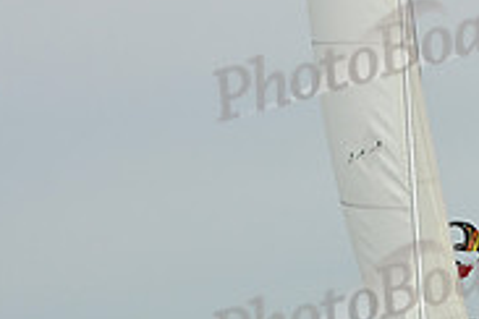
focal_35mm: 349
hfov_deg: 5.8
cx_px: 720
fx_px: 4643
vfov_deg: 3.9
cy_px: 394
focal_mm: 110
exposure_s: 1/2000
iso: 320
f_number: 8
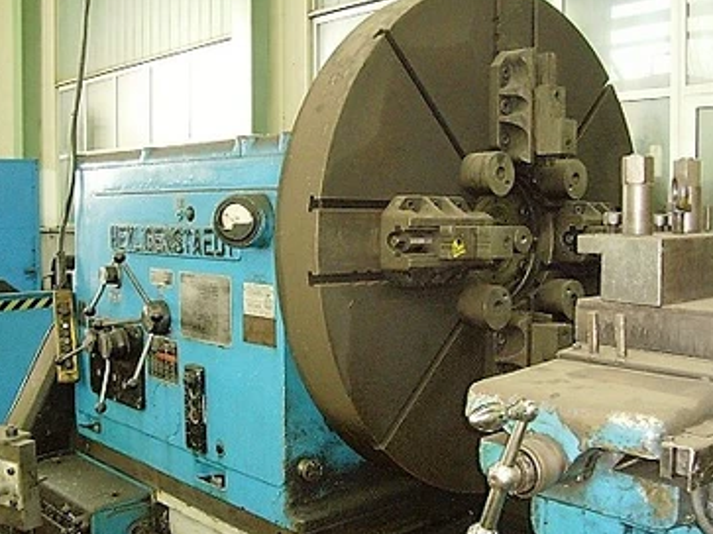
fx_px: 885
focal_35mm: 43
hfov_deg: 43.9
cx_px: 342
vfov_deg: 33.6
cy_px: 279
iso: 400
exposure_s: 1/45
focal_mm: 6.6
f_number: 3.5
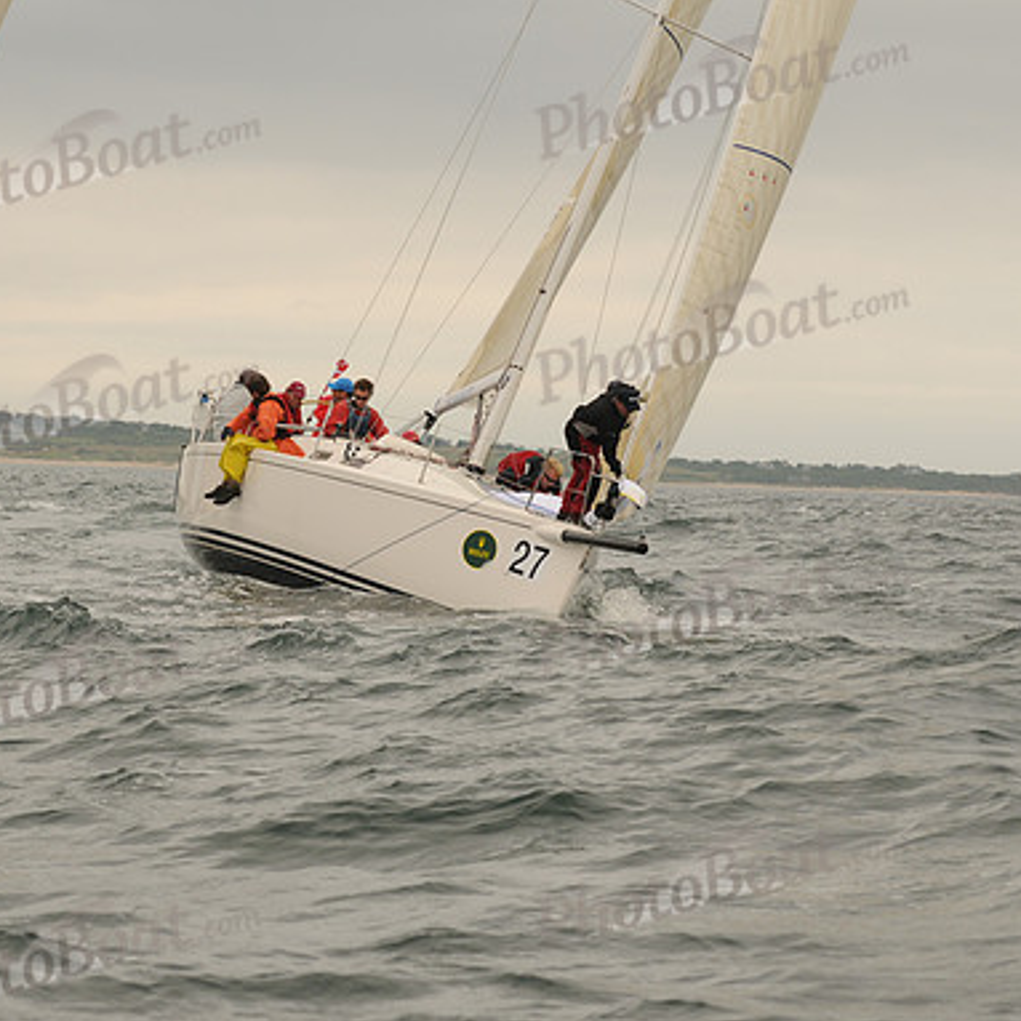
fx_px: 5539
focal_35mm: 166
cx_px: 397
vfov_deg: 10.5
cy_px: 510
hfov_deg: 10.5
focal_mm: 86
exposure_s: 1/800
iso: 200
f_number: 5
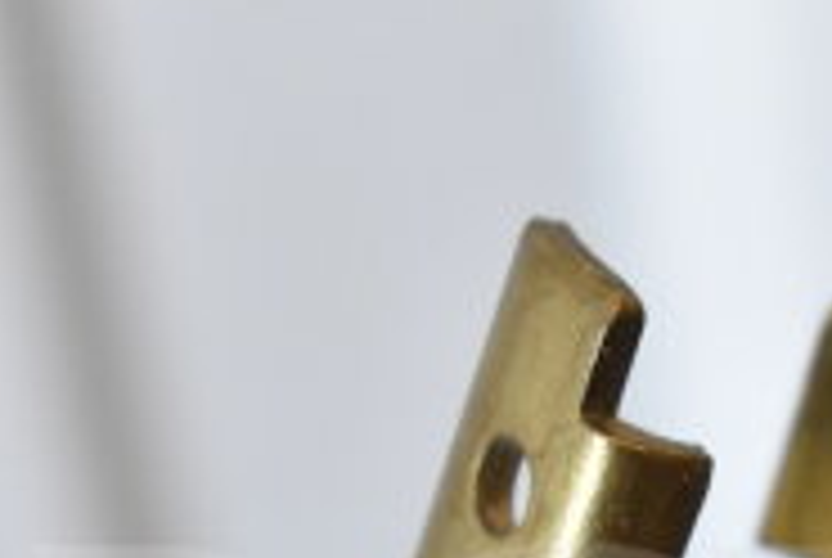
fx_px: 6288
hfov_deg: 7.6
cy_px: 902
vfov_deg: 5.0
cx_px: 432
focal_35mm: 272
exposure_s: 1/100
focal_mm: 55
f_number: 5.6
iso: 1800
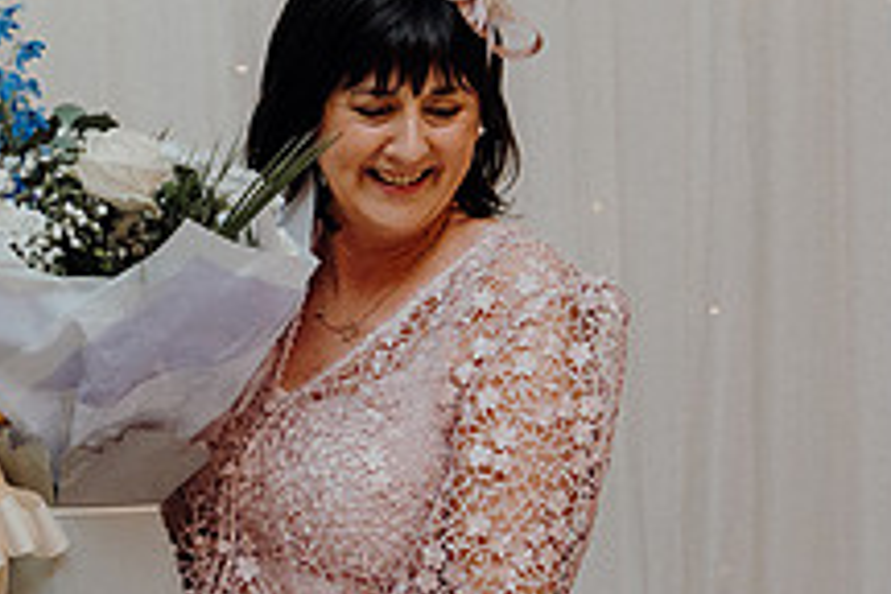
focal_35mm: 148
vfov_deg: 9.2
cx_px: -37
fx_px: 3663
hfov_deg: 13.6
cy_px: 518
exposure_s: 1/160
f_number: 3.5
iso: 2500
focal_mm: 55
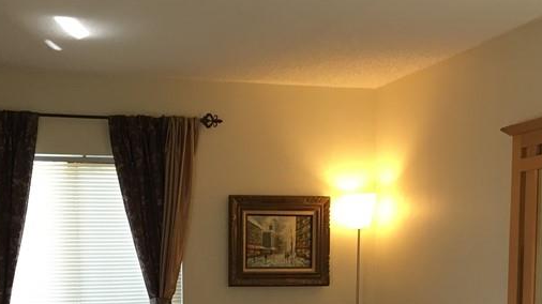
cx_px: 175
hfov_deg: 32.5
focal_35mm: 64
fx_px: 919
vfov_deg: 17.9
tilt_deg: -5.7
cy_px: 358
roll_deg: +1.4
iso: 40
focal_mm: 4.15
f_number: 2.2
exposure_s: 1/30
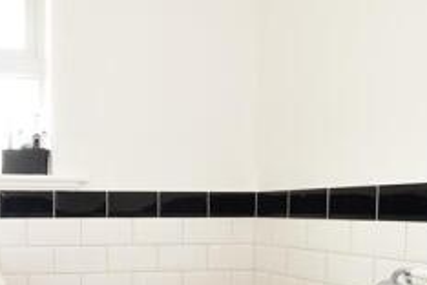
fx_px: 498
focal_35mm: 42
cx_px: 31
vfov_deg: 30.9
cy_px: 238
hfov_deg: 42.0
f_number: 6.3
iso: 640
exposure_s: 1/60
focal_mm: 10
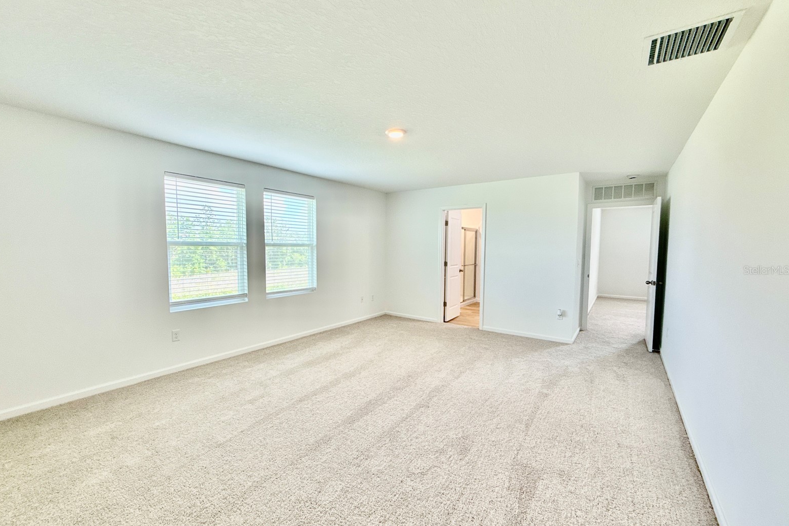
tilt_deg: -4.4
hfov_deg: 100.4
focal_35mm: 15
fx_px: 329
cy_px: 270
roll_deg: -0.4
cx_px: 385
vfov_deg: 77.3
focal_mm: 2.22
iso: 80
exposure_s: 1/120
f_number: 2.2
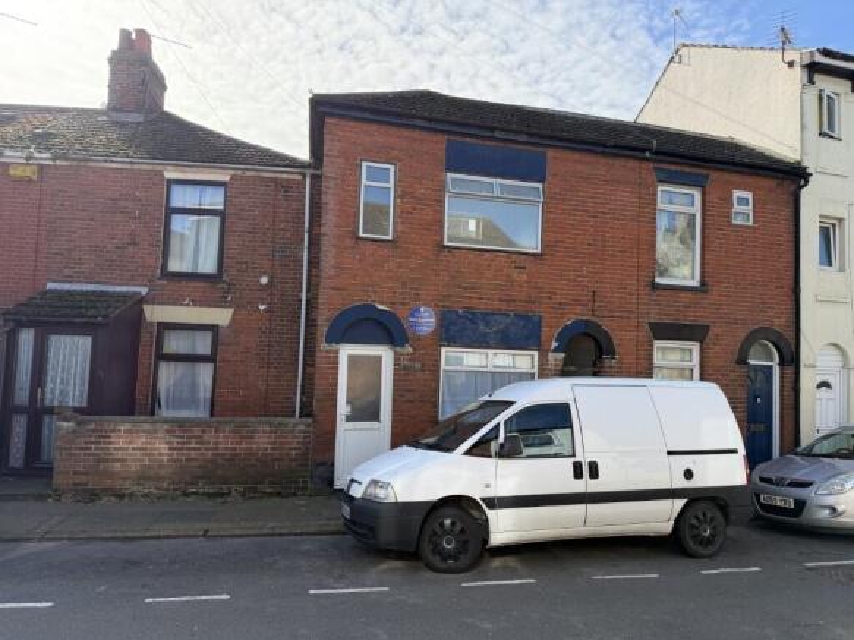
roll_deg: -1.9
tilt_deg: +3.0
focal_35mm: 24
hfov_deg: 71.6
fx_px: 592
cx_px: 427
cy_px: 320
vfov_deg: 56.8
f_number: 1.78
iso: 100
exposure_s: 1/2232
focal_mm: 6.76
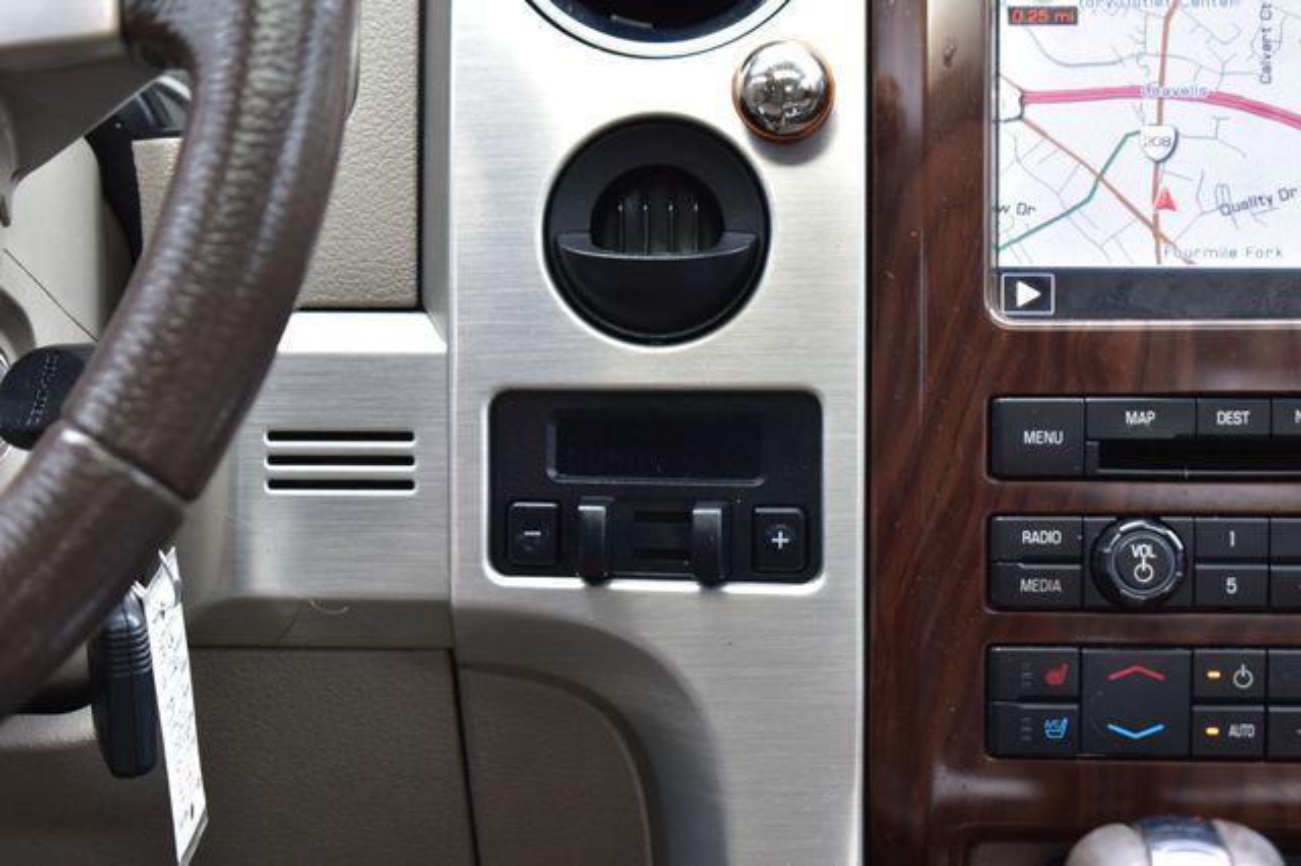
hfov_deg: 24.6
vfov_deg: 16.5
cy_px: 433
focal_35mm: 82
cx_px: 650
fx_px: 2980
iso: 400
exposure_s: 1/20
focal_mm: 55
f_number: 6.3
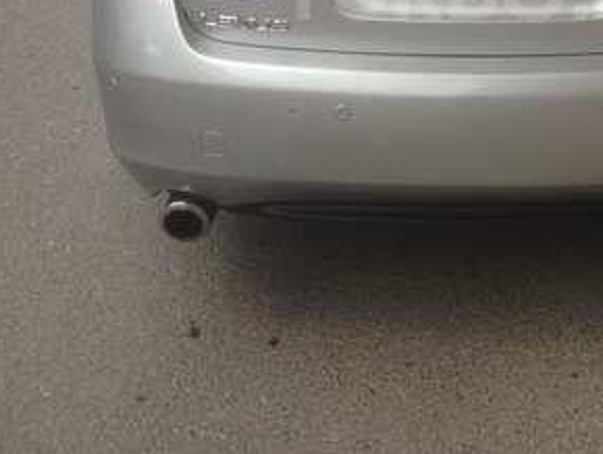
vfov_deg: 19.1
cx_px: 493
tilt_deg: -16.5
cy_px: -11
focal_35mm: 75
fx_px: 1308
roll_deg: -2.8
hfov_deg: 25.5
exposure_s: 1/903
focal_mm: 4.12
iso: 50
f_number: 2.4
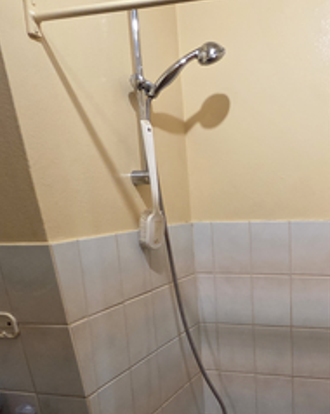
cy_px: 280
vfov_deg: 54.4
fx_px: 391
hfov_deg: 42.3
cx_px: 292
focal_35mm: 32
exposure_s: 1/50
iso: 640
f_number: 2.2
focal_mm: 2.2
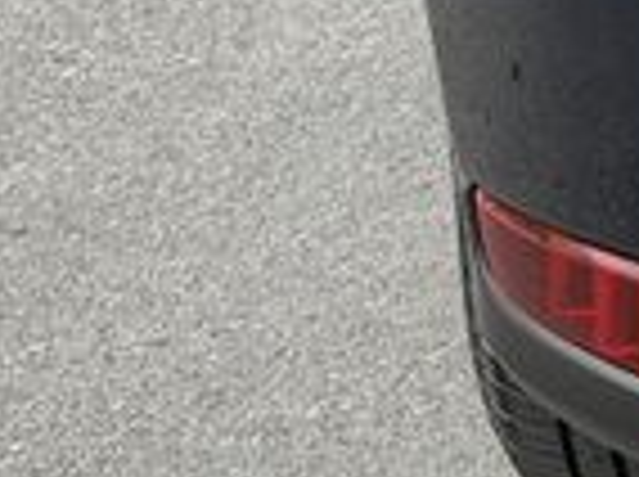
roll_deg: +1.4
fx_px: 3999
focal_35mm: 217
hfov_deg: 9.0
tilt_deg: -12.8
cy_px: -567
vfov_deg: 6.6
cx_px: 850
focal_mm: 6.76
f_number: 1.78
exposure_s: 1/819
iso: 64
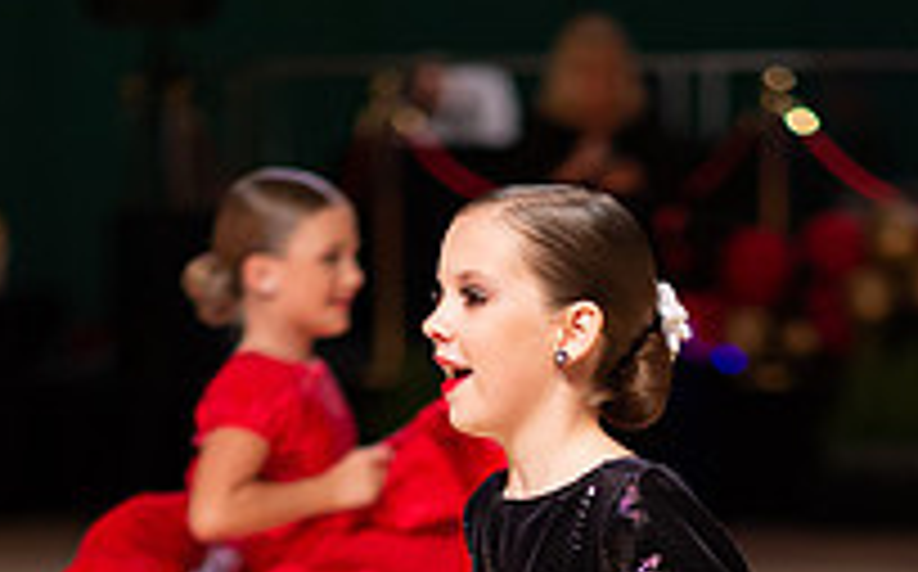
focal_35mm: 191
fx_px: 4773
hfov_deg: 11.0
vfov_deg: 6.7
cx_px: 601
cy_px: 959
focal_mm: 85
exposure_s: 1/1000
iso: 3200
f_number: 1.8
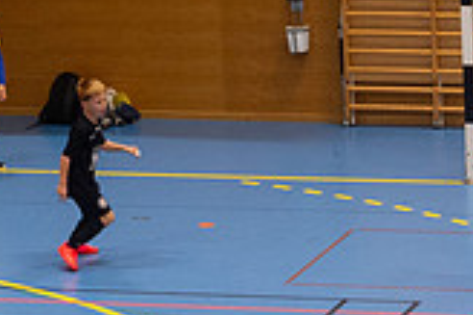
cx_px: 632
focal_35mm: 250
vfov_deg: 5.5
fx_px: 3281
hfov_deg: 8.1
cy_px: 150
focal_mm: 70
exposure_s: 1/400
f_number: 3.5
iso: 4500
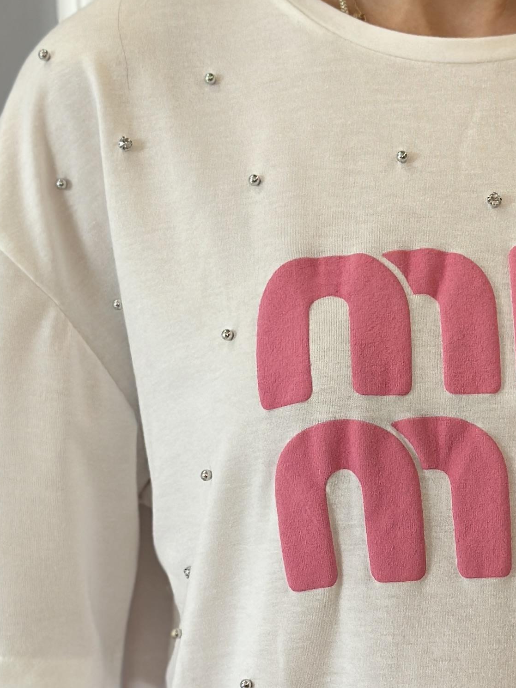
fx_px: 2583
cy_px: 618
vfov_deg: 15.0
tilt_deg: -10.8
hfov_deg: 11.3
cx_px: 473
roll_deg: -1.3
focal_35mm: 130
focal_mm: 6.86
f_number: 1.78
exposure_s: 1/162
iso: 64
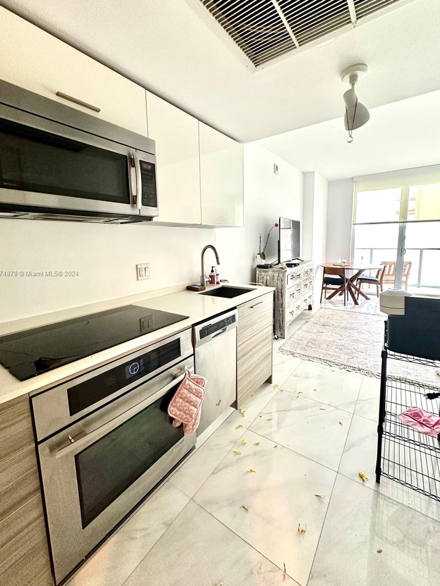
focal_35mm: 15
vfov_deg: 98.0
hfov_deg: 81.7
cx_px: 218
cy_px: 274
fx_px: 254
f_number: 2.2
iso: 250
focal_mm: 2.22
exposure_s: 1/60
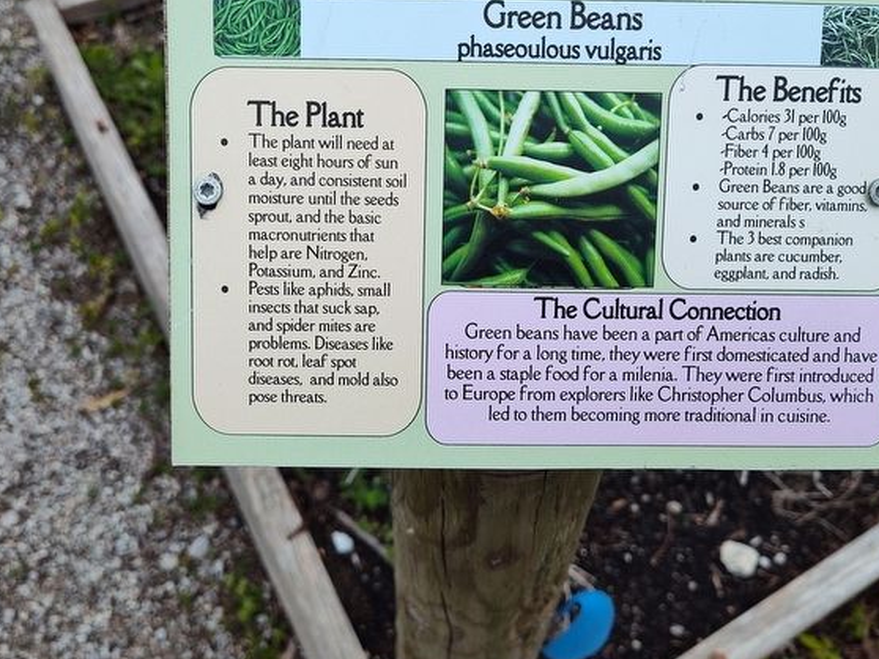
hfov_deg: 55.3
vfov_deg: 42.7
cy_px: 263
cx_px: 417
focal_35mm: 33
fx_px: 838
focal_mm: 5.56
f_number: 1.8
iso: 100
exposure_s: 1/498
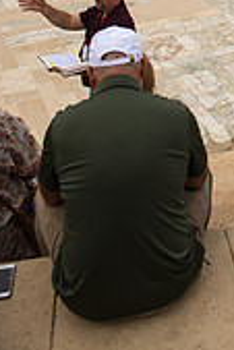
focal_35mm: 64
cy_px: -114
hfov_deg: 19.7
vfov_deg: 26.3
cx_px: 296
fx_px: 623
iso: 100
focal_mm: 24
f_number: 3.5
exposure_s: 1/640
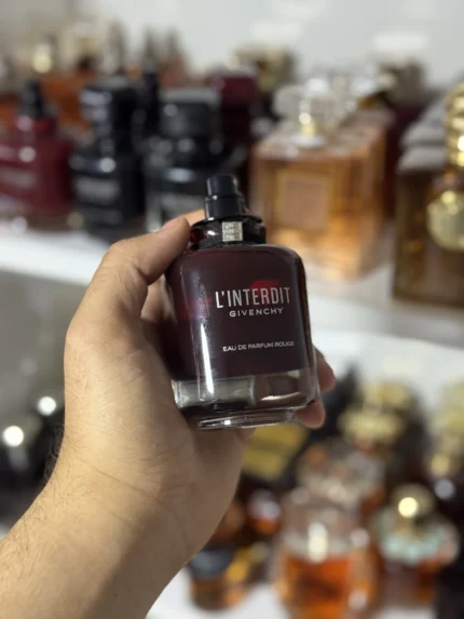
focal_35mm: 48
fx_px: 858
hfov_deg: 30.3
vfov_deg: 39.6
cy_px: 310
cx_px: 232
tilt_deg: -27.8
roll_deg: +1.3
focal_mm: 6.76
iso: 250
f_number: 1.78
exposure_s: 1/50
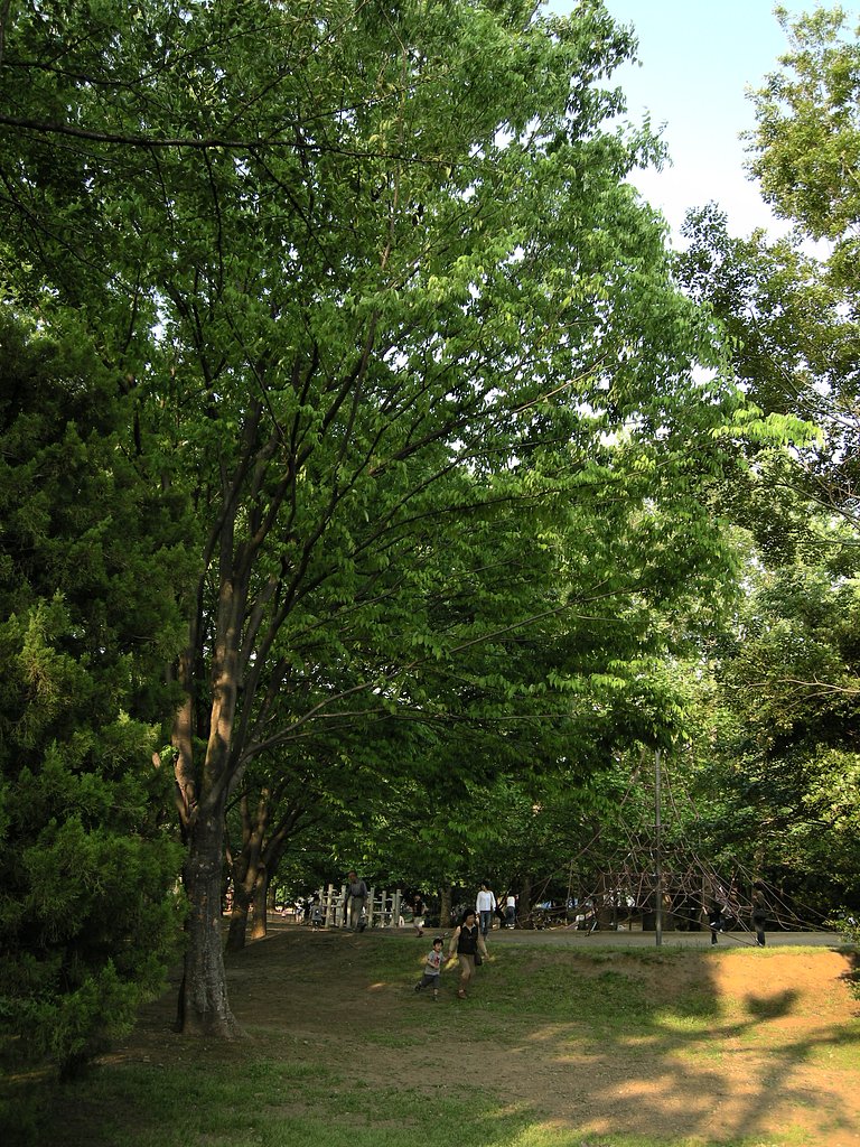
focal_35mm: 36
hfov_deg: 39.7
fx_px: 1193
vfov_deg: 51.4
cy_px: 574
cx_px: 430
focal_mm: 7.5
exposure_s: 1/88.8
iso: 64
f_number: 3.4
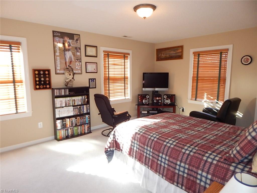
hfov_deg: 76.4
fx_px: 163
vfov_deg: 61.1
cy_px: 96
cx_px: 128
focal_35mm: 22
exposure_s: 1/30
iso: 200
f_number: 3
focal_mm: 4
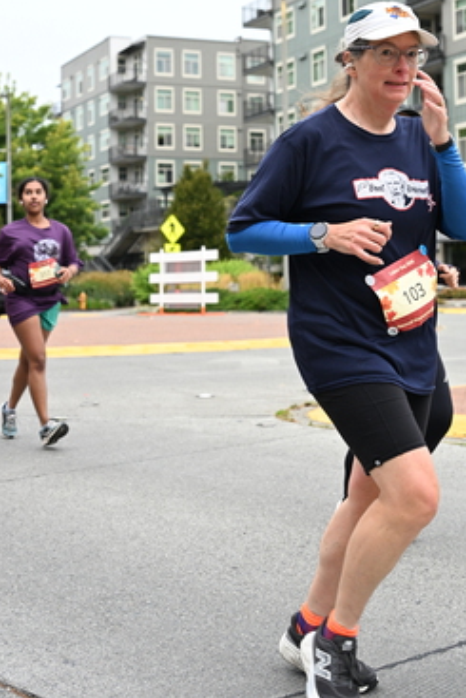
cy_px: 223
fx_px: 1164
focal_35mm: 60
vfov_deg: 33.0
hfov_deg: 22.6
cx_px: 185
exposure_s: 1/800
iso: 1600
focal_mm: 40
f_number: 4
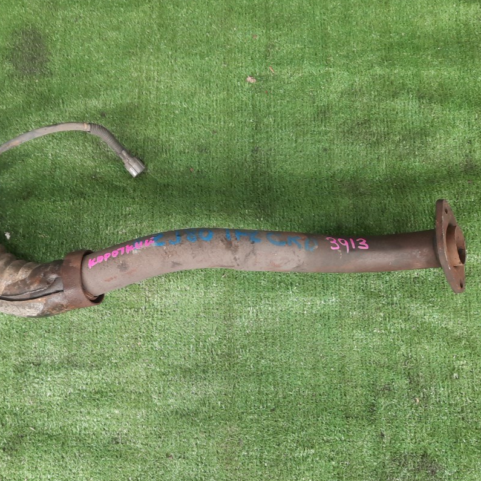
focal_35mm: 40
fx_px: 629
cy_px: 243
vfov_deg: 41.9
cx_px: 139
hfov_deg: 41.0
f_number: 2
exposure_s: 1/50
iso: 190
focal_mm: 4.6
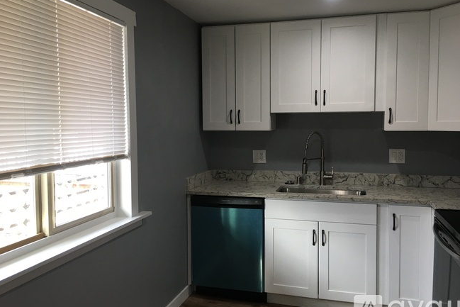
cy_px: 146
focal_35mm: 31
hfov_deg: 60.3
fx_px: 396
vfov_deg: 42.3
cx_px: 232
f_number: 2.2
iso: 25
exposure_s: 1/30
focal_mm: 4.15
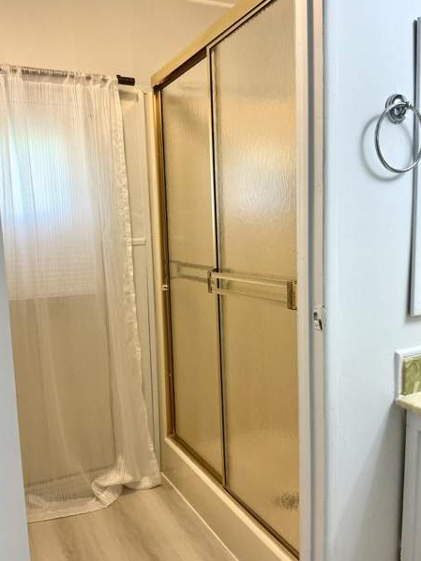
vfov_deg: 58.3
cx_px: 201
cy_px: 293
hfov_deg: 45.4
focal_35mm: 31
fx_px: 503
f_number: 1.8
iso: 64
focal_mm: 3
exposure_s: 1/60
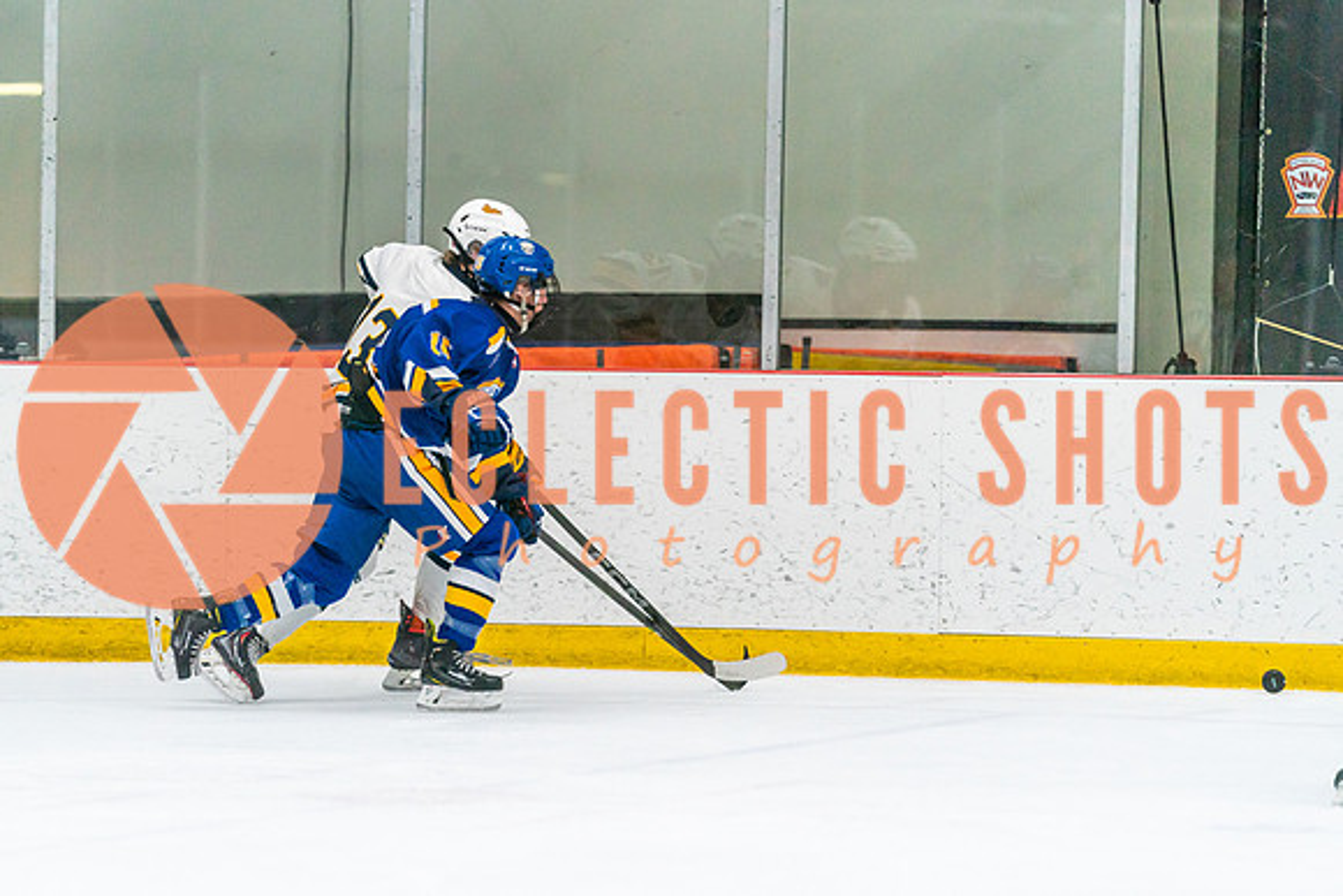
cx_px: 586
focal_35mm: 226
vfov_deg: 6.1
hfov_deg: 9.1
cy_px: 448
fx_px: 8414
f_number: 2.8
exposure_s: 1/1250
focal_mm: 200
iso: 3200
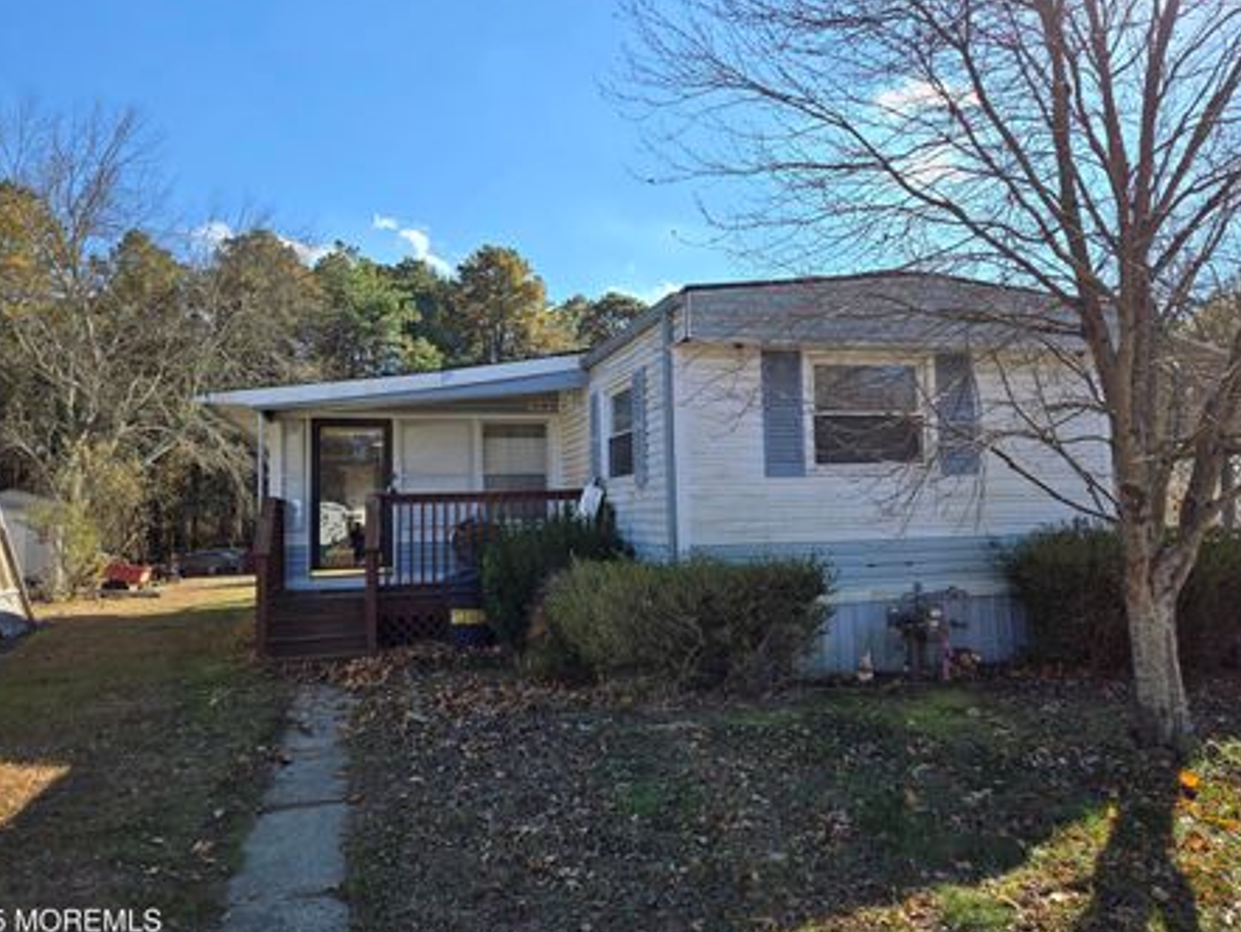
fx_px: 933
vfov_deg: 53.1
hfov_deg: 67.3
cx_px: 618
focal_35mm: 26
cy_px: 442
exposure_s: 1/1414
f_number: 1.8
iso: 25
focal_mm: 5.4
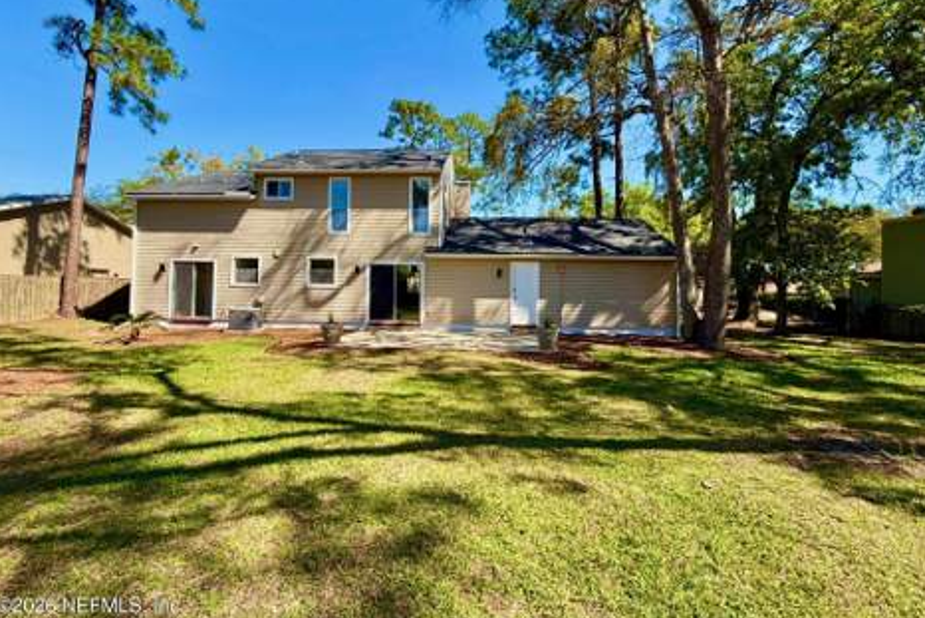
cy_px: 280
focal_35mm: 15
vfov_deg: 77.2
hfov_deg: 100.4
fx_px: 386
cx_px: 470
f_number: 2.2
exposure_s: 1/751
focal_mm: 2.22
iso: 40
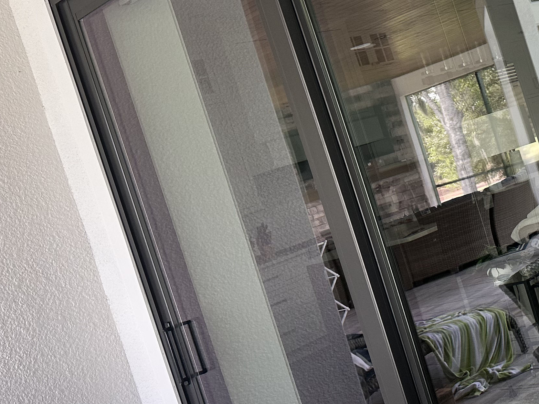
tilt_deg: -2.0
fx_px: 903
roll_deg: +16.6
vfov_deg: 25.1
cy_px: 127
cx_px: 616
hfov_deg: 29.4
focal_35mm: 58
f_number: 1.78
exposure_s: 1/121
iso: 125
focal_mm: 6.86
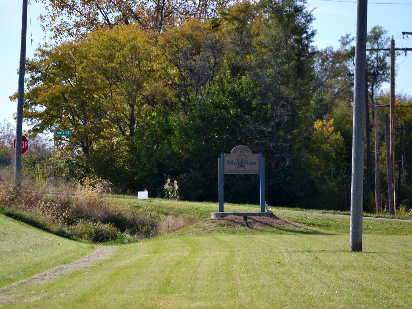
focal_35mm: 325
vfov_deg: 4.6
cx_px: 185
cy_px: 154
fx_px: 3868
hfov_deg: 6.1
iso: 250
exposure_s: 1/500
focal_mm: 200
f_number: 5.6
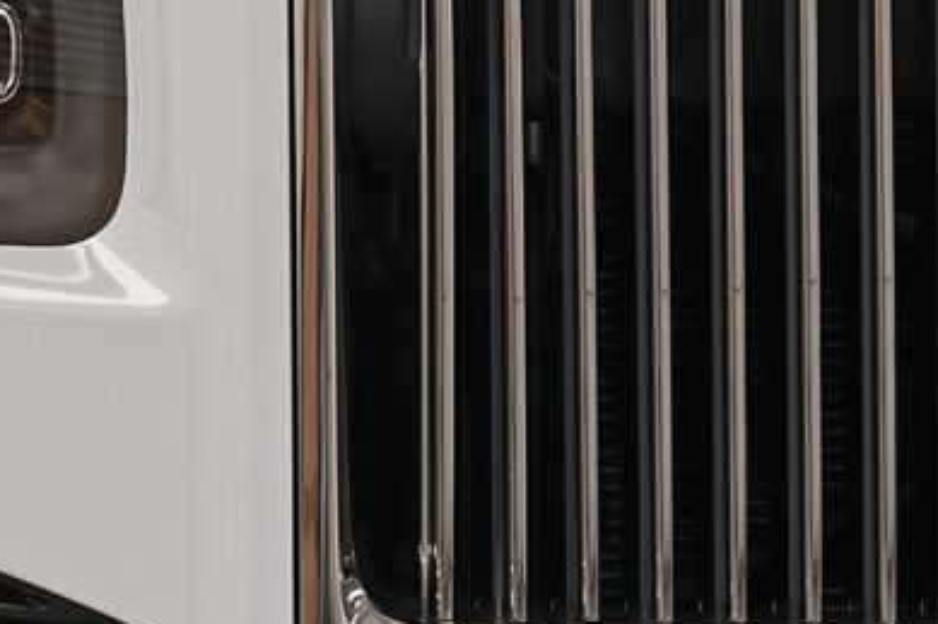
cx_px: 1223
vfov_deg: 3.9
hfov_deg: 5.9
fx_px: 9089
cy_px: 148
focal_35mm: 349
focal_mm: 53
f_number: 9
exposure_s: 1/6
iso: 125
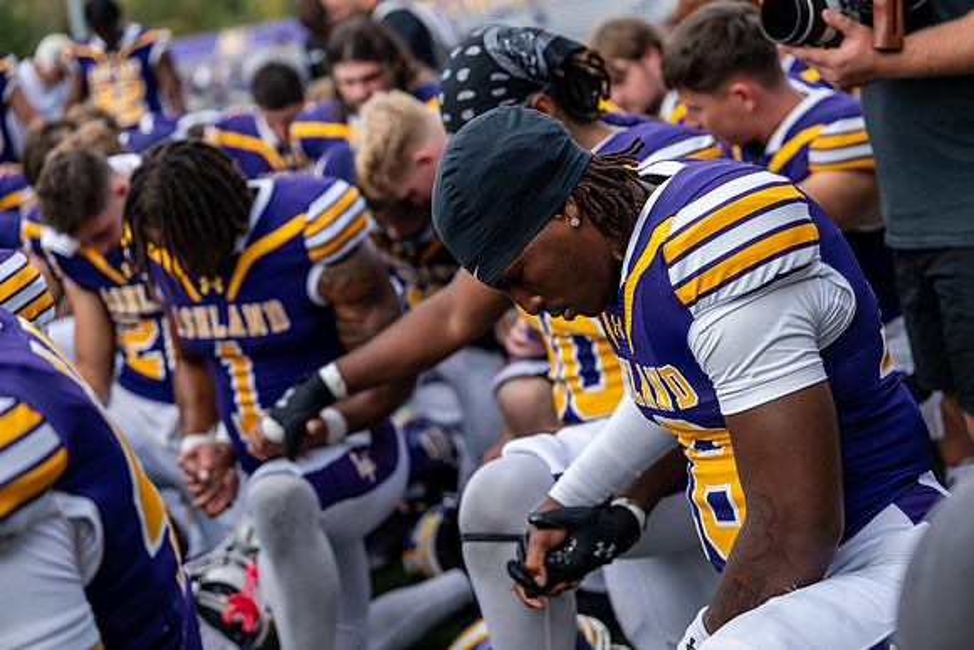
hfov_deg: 28.4
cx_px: 487
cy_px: 325
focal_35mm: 71
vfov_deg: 19.2
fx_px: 1921
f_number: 3.2
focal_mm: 71
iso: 160
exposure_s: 1/640
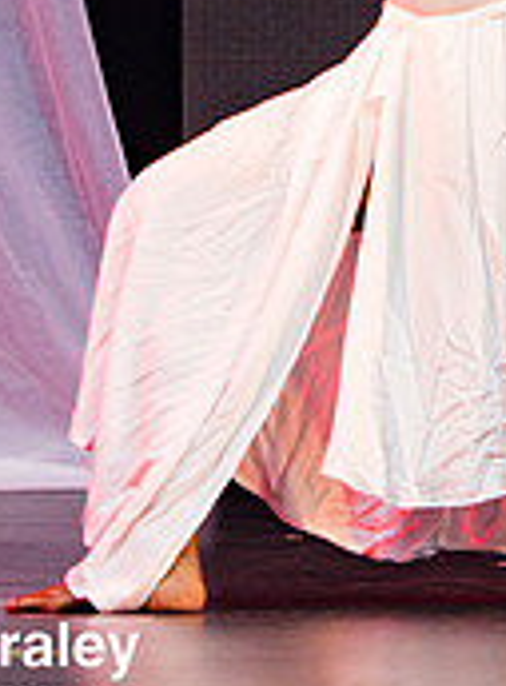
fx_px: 9706
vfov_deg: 4.0
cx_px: 554
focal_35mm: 493
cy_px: -318
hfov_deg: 3.0
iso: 3200
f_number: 5
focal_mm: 110
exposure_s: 1/160
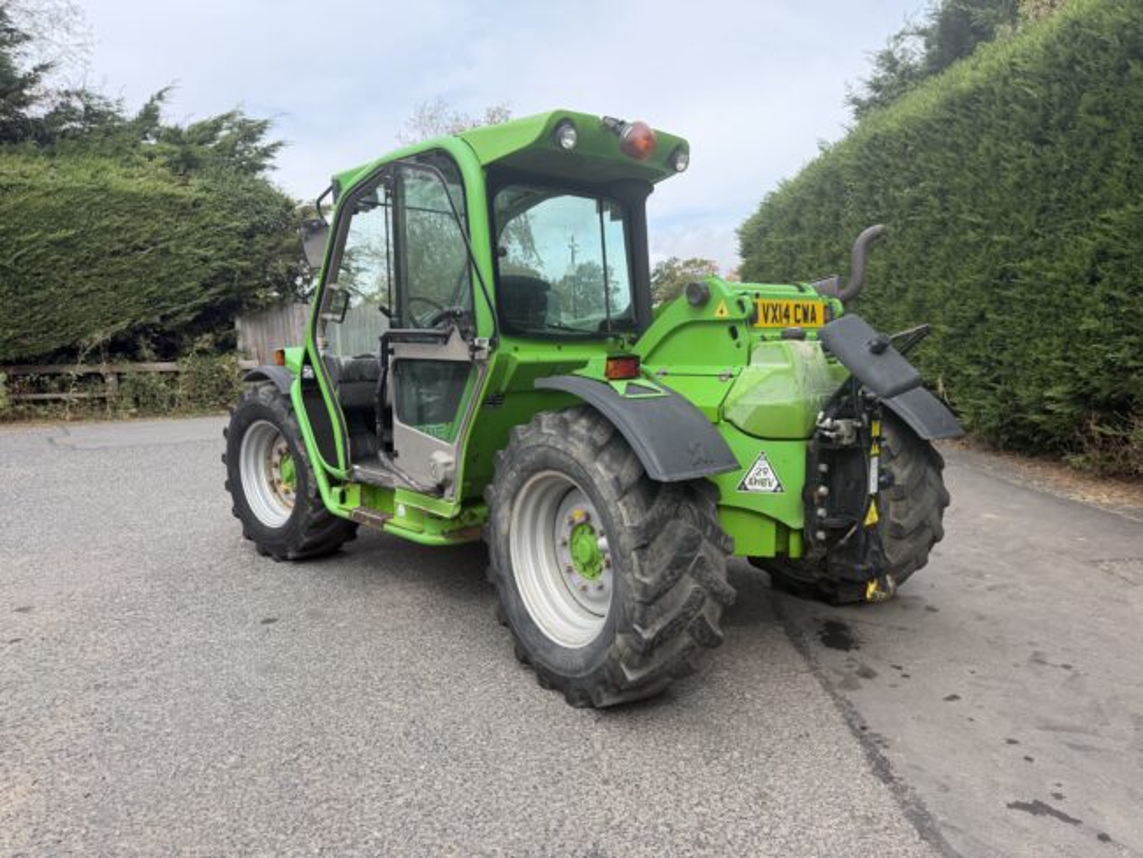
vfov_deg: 56.8
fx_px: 793
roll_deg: +2.0
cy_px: 429
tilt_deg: -3.8
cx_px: 572
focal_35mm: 24
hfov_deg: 71.6
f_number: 1.78
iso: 100
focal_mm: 6.76
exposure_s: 1/2053
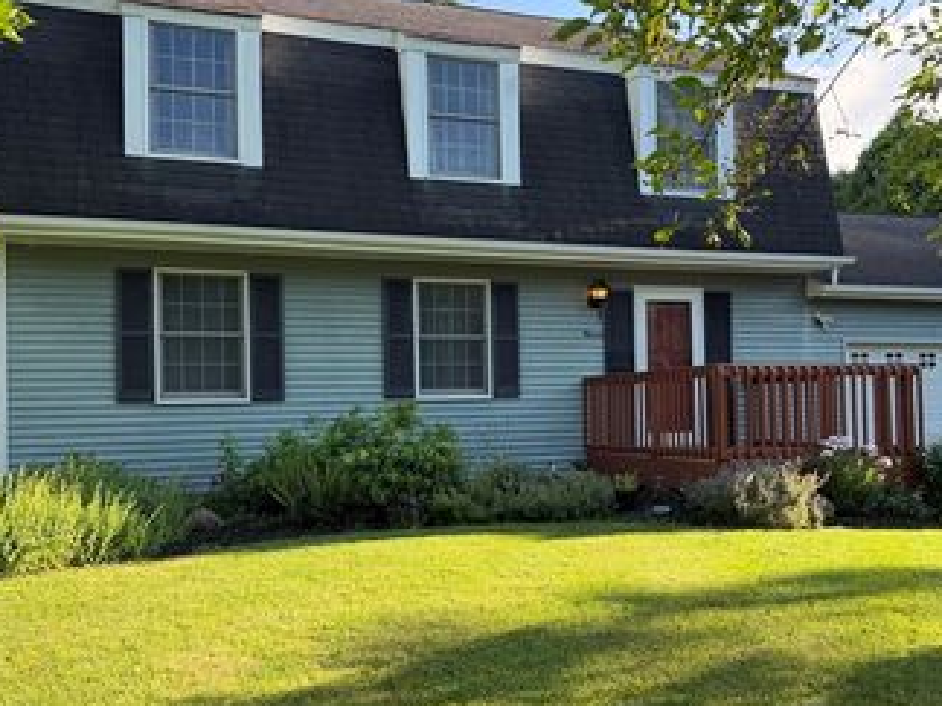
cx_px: 523
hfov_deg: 50.0
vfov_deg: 38.6
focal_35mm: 37
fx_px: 1007
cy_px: 376
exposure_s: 1/1018
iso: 100
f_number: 1.78
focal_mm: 6.76
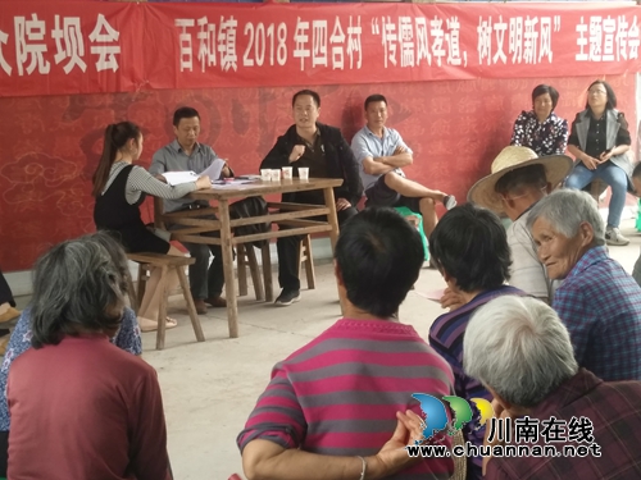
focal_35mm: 26
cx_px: 320
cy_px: 240
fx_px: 481
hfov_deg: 67.3
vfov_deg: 53.1
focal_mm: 3.88
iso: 80
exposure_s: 1/100
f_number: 2
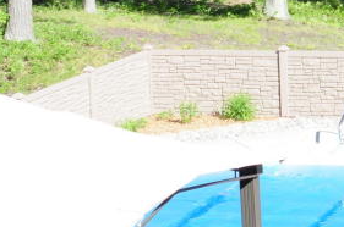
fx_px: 1649
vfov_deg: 7.8
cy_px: -83
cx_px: 378
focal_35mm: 173
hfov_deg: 11.7
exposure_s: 1/500
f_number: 11
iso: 800
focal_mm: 28
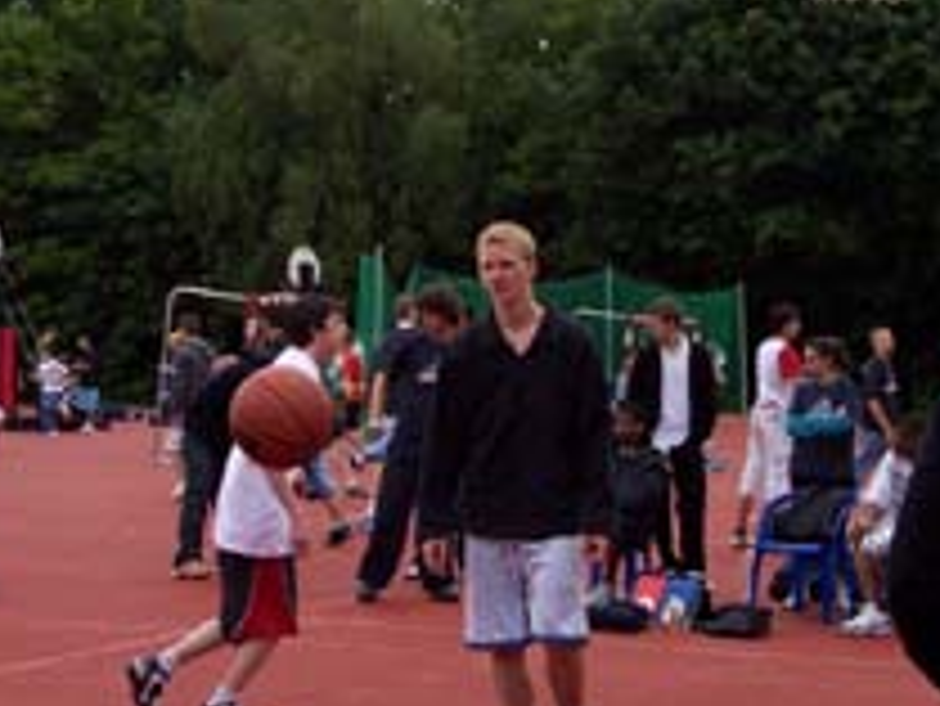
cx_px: 391
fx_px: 2228
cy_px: 225
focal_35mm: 82
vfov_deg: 18.0
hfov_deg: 23.8
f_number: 4.8
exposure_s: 1/700
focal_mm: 8
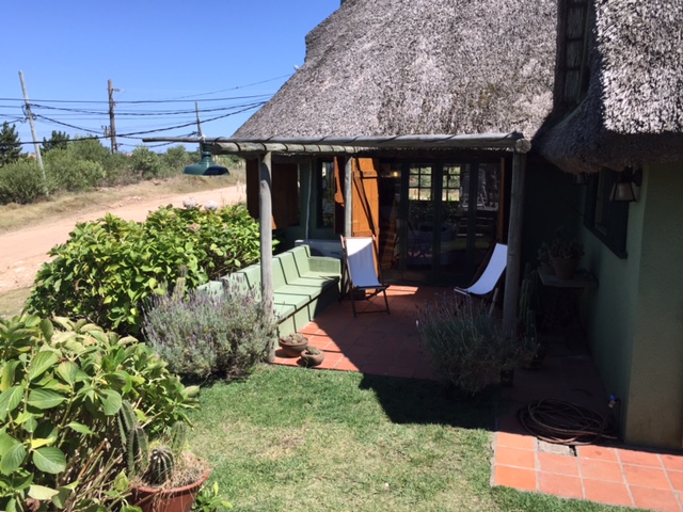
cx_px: 342
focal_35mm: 29
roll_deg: -1.5
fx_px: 572
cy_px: 256
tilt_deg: -7.8
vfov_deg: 48.2
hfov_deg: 61.7
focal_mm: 4.15
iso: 32
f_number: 2.2
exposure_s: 1/1522
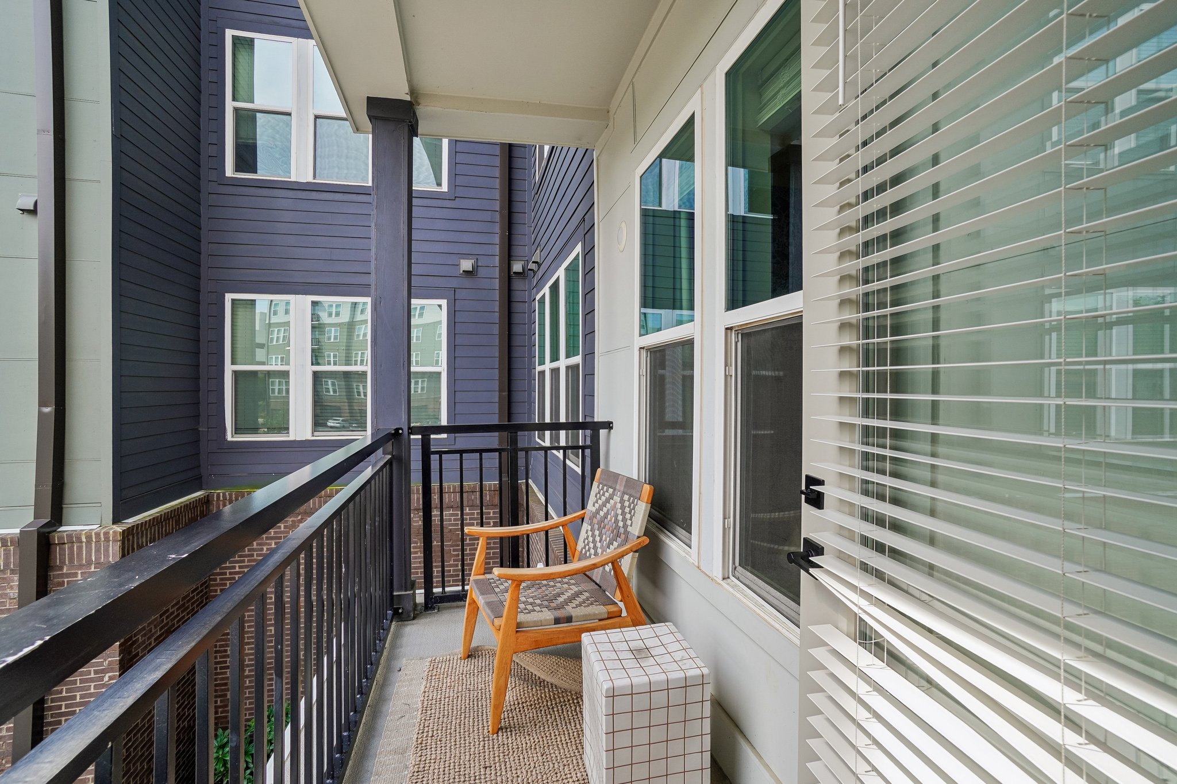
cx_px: 588
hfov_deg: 100.4
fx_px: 490
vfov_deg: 77.3
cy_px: 392
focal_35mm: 15
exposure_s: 1/50
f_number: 8
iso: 100
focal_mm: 10
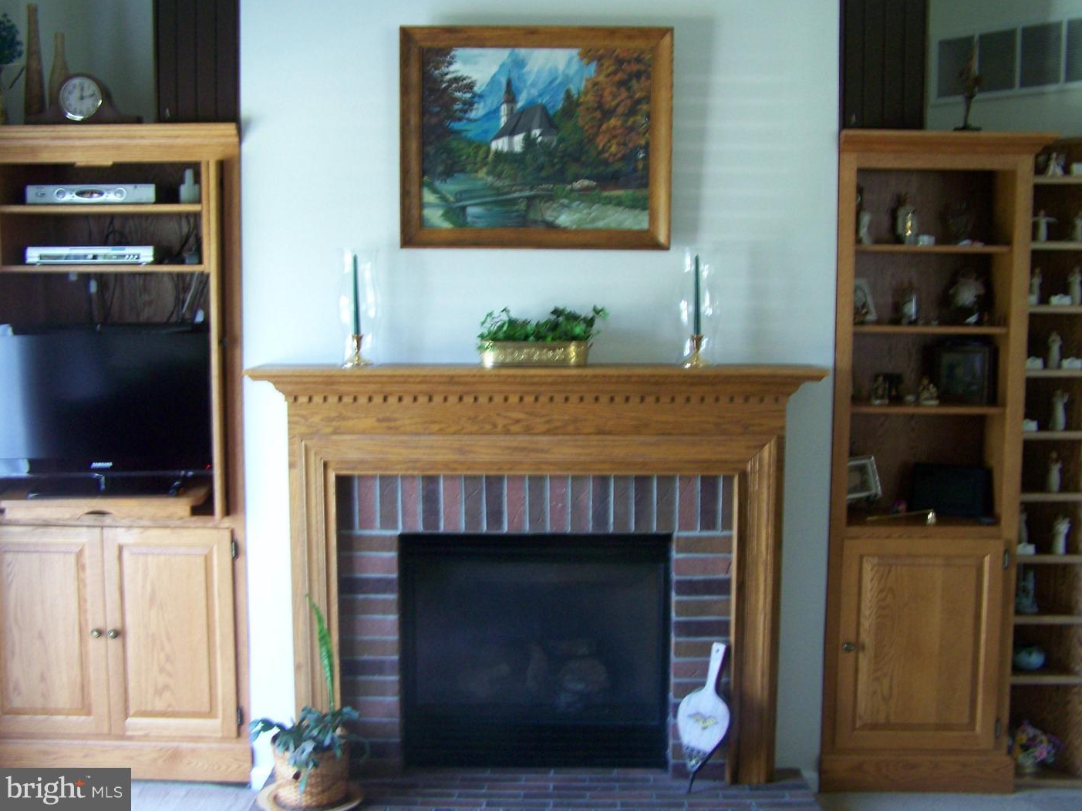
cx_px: 551
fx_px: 1219
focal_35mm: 39
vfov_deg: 36.8
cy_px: 396
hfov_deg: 47.9
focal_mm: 6.3
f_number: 2.8
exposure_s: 1/13
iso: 160
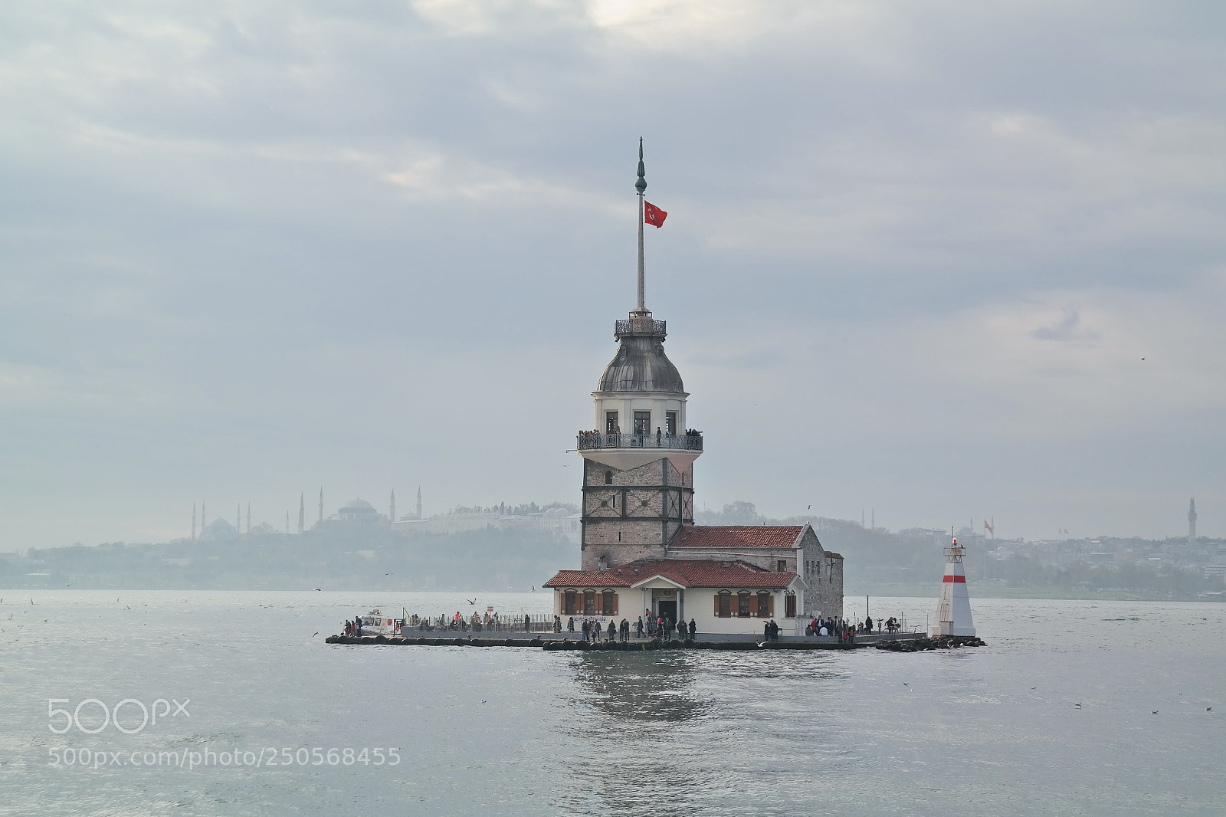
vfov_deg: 18.7
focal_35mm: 73
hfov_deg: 27.7
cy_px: 408
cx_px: 613
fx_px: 2485
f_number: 8
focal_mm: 48
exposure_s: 1/400
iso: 100
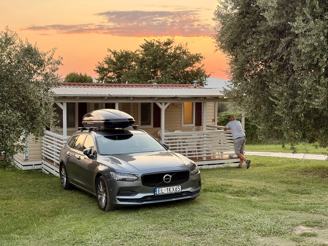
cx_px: 164
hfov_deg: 39.7
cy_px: 123
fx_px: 455
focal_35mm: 48
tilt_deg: -3.8
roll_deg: -0.6
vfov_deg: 30.3
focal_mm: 6.76
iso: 100
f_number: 1.78
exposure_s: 1/74
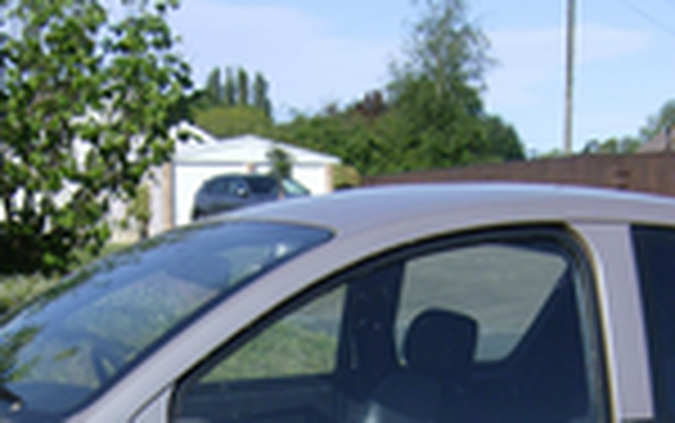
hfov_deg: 23.3
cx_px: 279
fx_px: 1638
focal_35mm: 89
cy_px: 542
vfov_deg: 14.1
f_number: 4.7
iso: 100
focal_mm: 6
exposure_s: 1/738
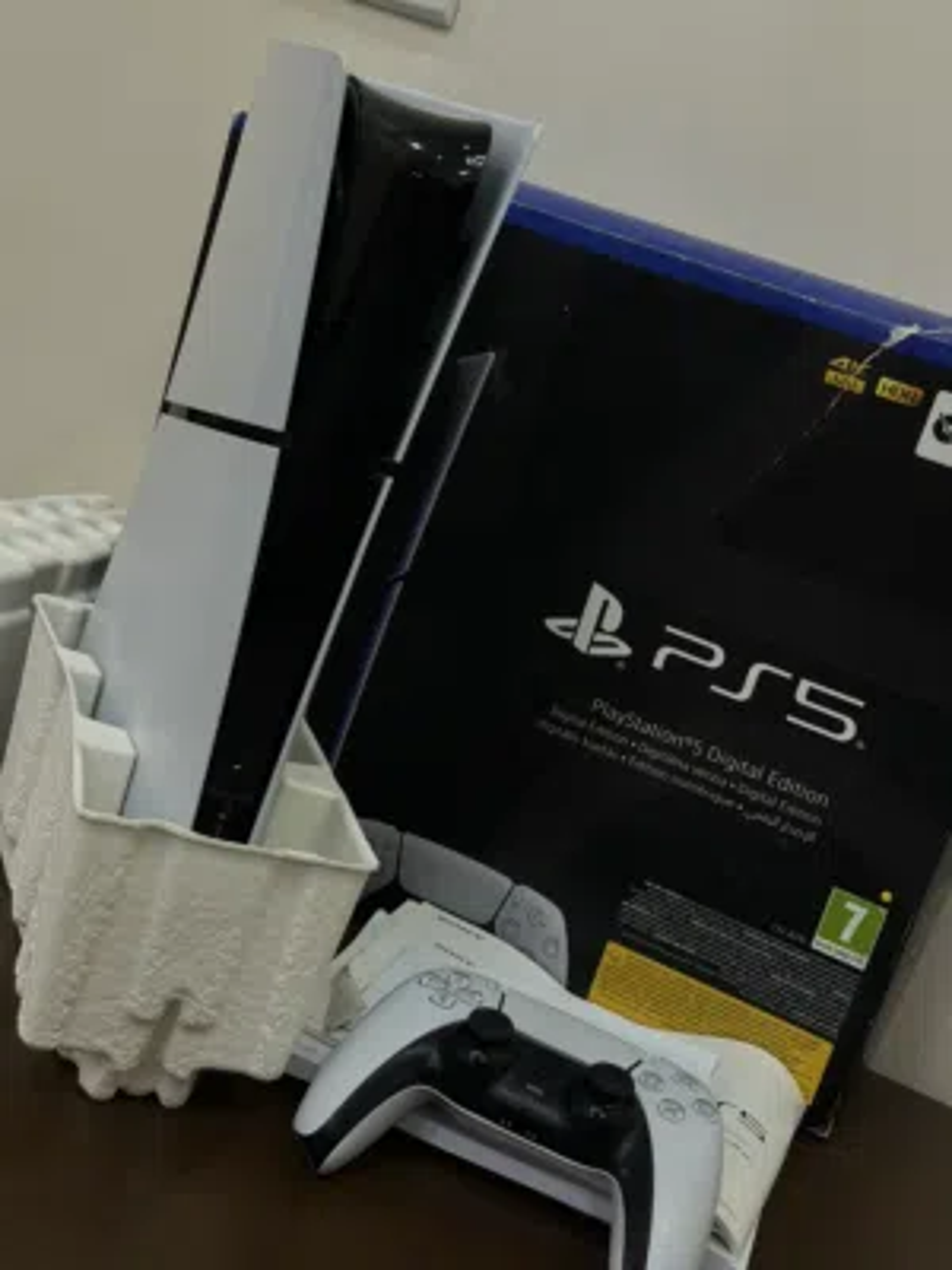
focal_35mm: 48
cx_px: 476
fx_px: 1760
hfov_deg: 30.3
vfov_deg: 39.7
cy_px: 635
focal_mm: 6.86
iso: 125
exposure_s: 1/100
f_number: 1.78
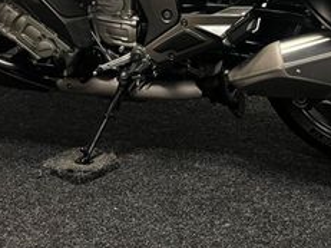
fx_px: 688
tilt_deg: -3.3
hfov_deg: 27.0
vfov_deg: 18.8
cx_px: 199
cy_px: -83
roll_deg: -0.3
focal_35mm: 72
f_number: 1.6
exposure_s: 1/50
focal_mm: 5.1
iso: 80
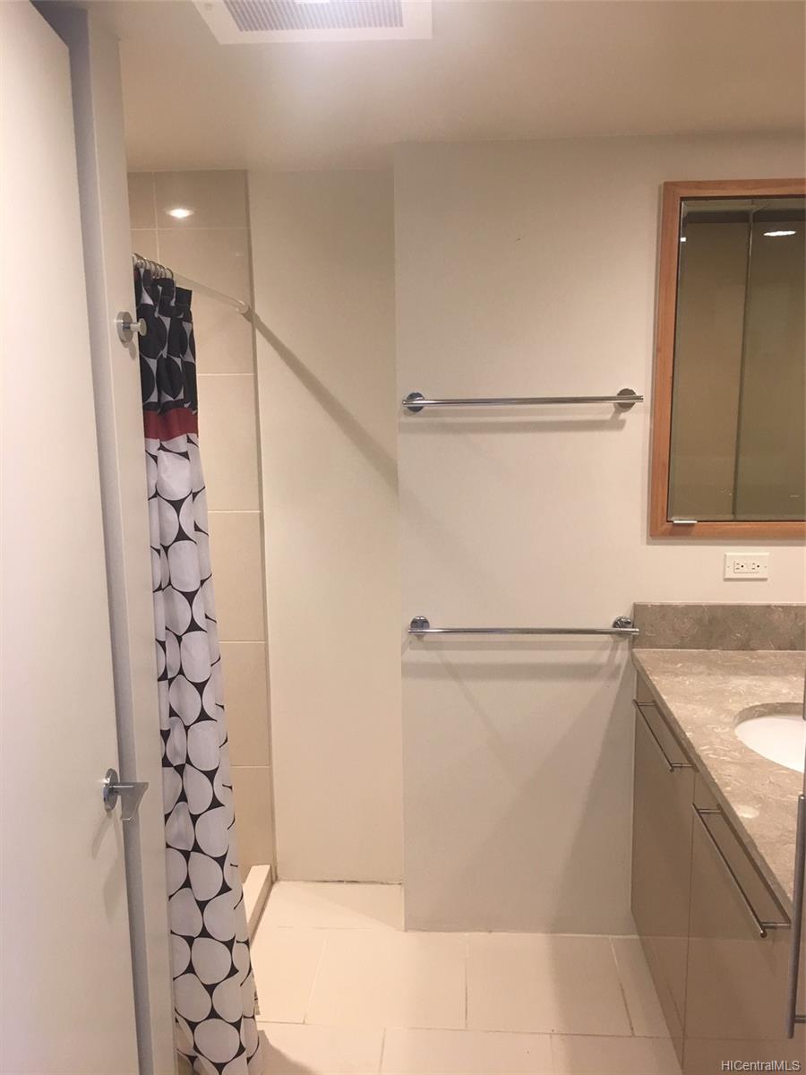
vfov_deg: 61.7
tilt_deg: -7.8
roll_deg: +1.3
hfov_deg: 48.2
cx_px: 403
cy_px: 538
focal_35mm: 29
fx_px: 900
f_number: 2.2
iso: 32
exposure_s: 1/15
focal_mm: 4.15
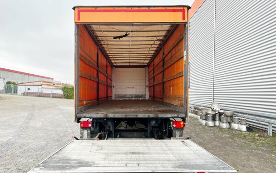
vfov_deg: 43.1
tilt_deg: +0.7
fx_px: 218
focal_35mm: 29
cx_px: 132
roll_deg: -1.3
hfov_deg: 64.6
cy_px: 89
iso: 50
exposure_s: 1/121
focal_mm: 5.7
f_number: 1.5
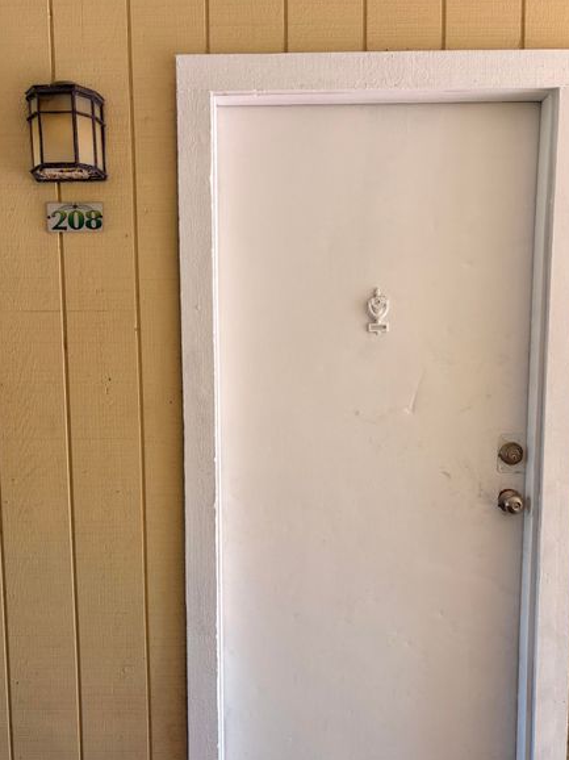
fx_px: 658
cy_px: 423
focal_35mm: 30
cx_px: 284
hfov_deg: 46.8
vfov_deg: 59.8
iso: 32
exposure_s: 1/121
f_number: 1.6
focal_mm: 5.96
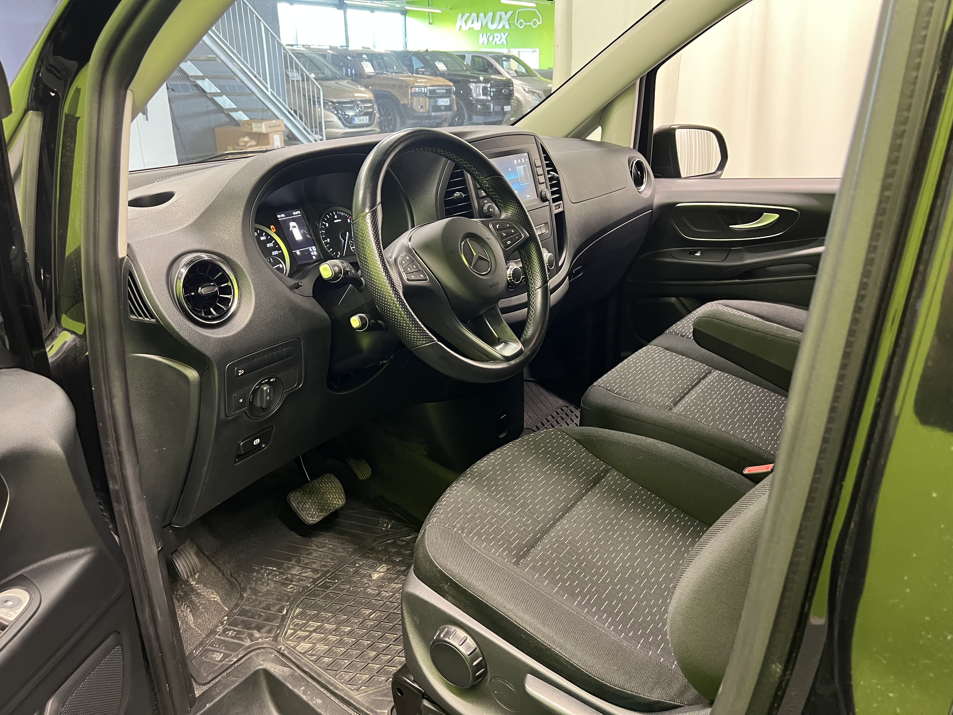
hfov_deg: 67.3
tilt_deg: -21.9
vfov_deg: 53.1
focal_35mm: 26
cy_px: 358
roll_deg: +0.9
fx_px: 716
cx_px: 476
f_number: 1.5
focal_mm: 5.7
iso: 400
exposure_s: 1/33
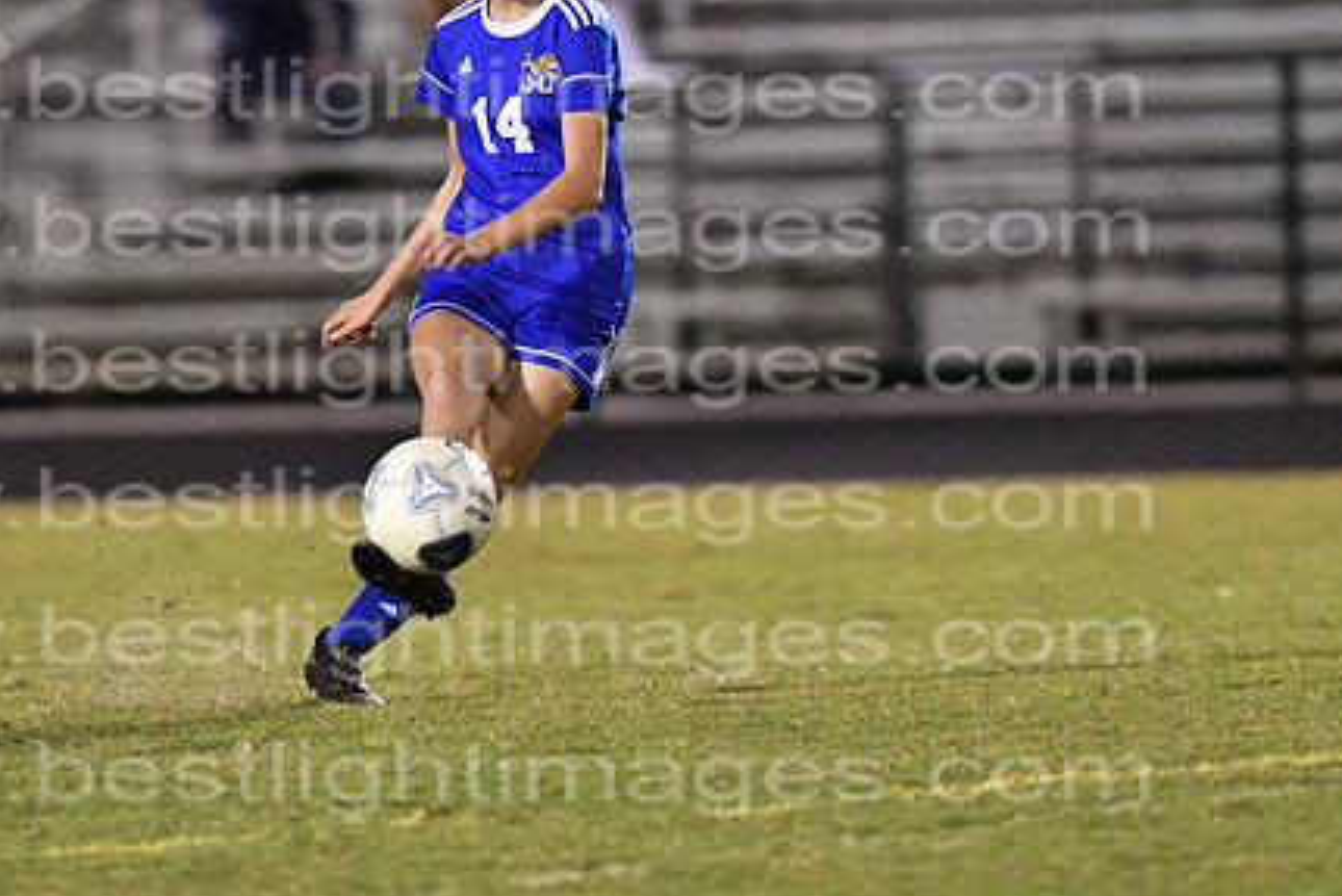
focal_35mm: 607
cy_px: 301
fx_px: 22634
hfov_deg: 3.4
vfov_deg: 2.3
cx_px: 446
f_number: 3.5
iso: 10000
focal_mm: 300
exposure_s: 1/640
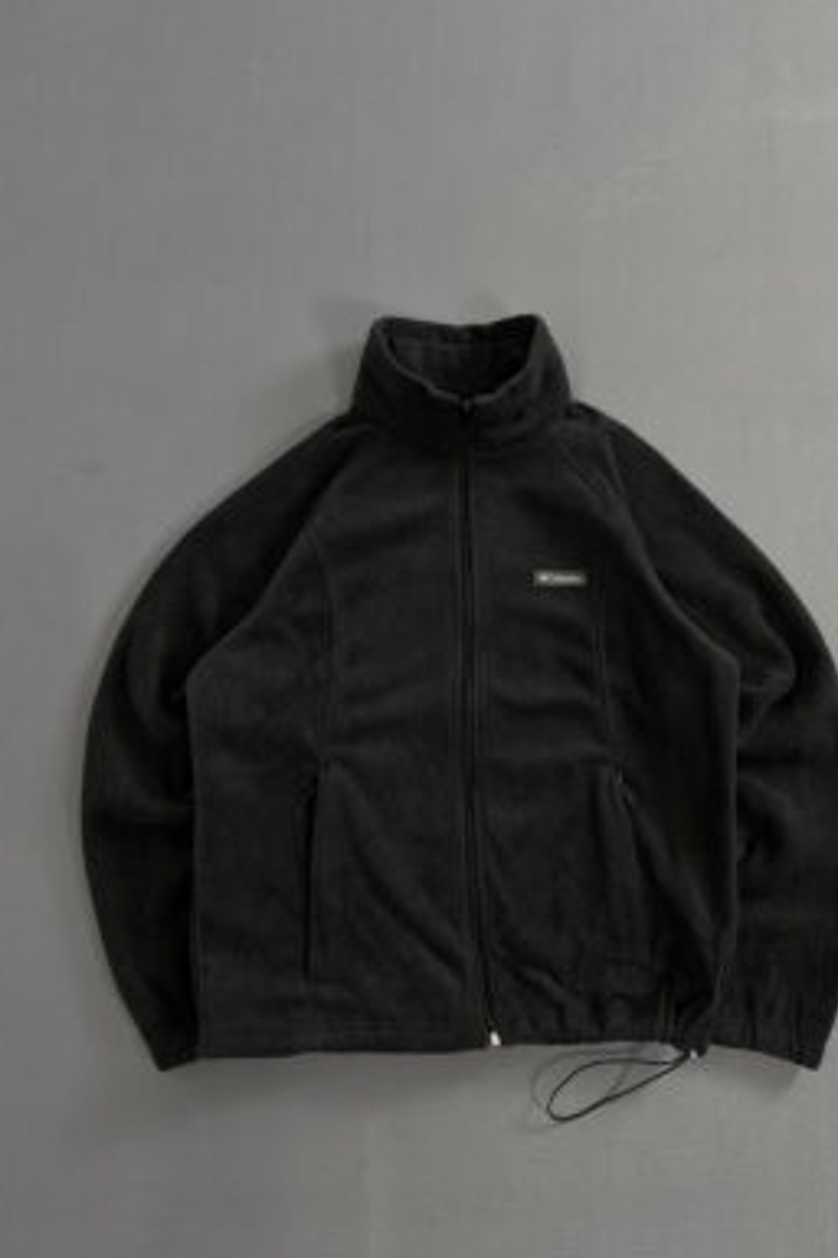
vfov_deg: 69.4
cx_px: 468
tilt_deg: -84.6
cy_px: 652
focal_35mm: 26
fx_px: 908
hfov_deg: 49.4
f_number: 1.78
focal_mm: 6.76
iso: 125
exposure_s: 1/60
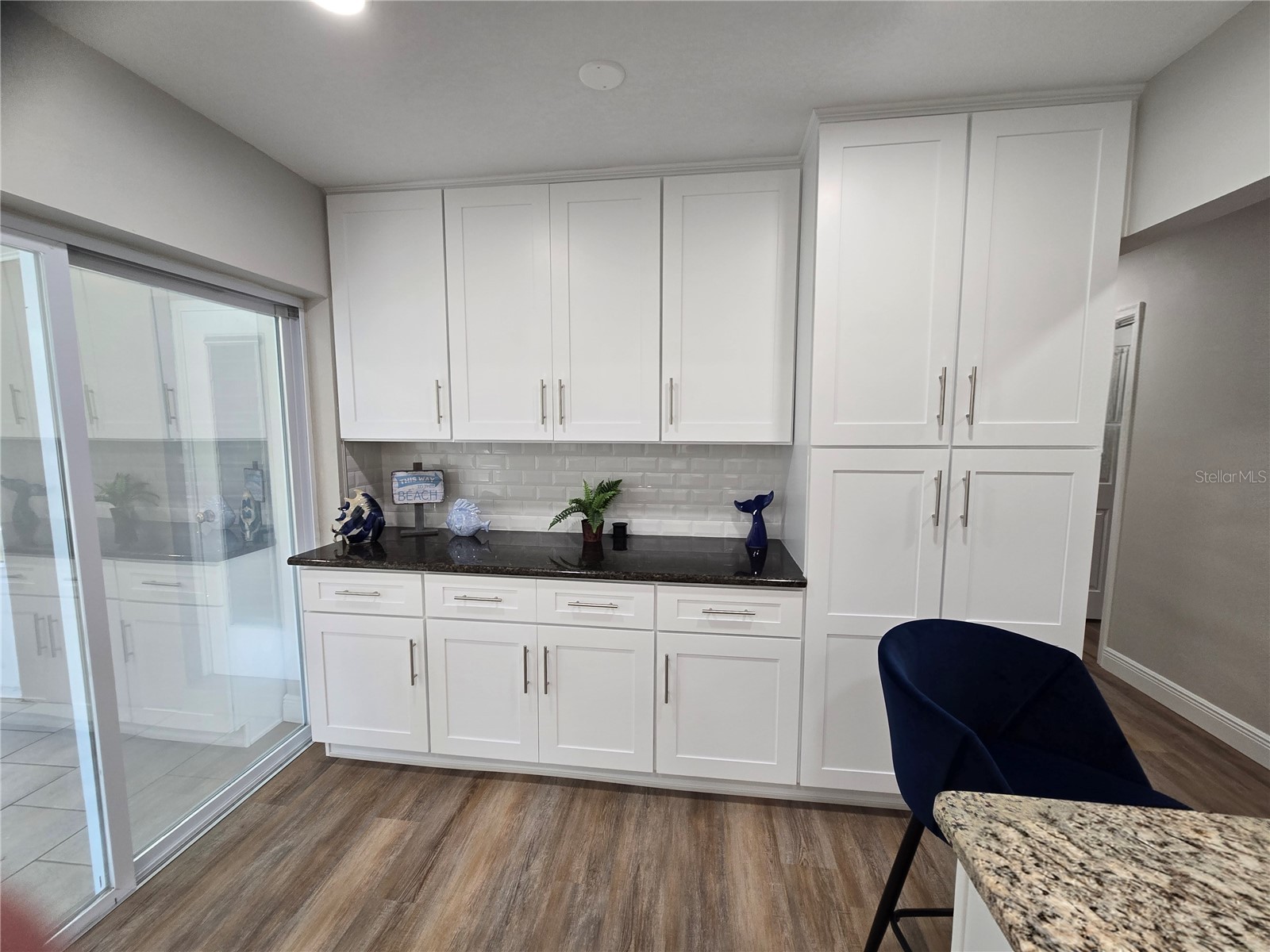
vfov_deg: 89.9
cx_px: 635
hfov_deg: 106.2
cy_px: 476
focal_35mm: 13
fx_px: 477
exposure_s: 1/60
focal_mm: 2.2
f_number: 2.2
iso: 100
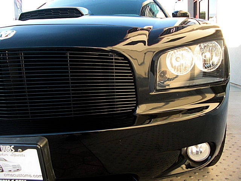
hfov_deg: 51.4
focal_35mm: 36
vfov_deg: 39.7
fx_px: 251
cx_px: 120
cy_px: 90
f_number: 2.8
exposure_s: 1/80
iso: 50
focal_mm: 6.3
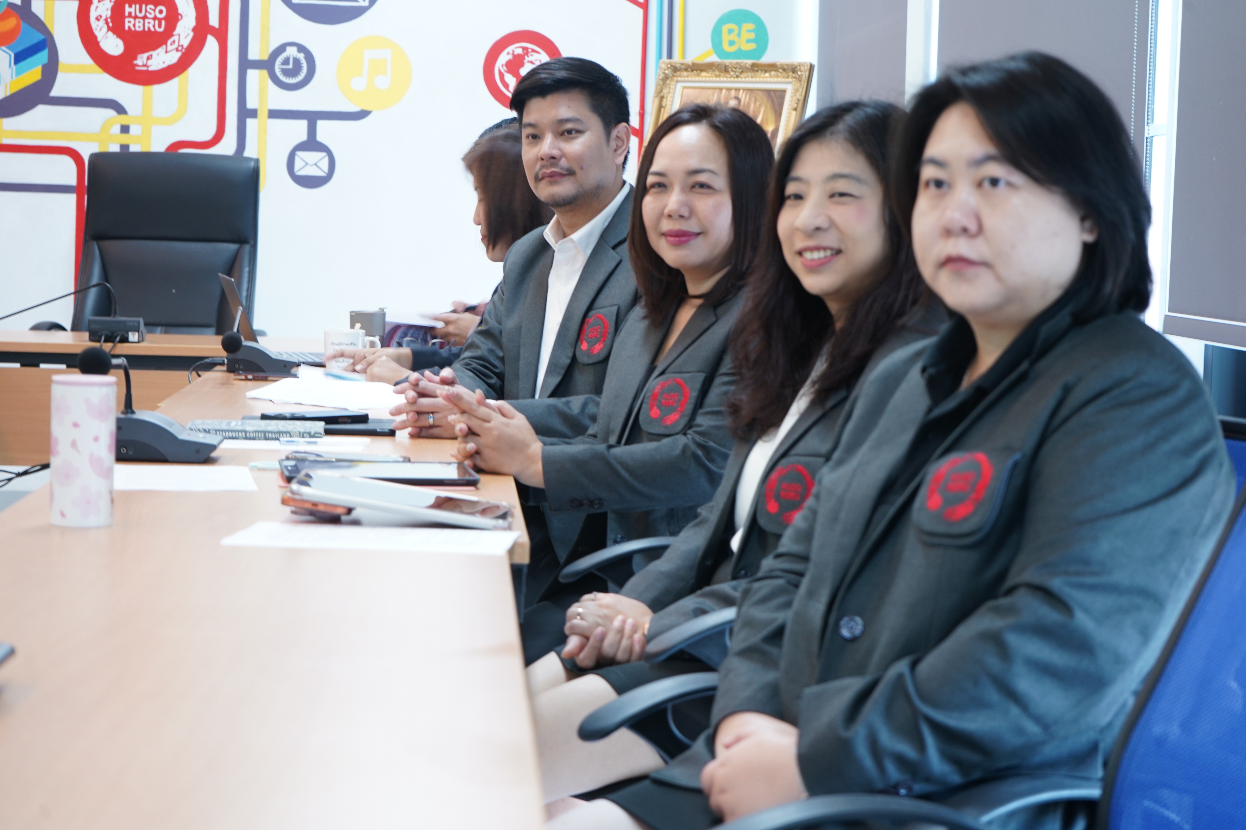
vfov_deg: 19.5
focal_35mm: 70
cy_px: 415
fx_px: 2423
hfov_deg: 28.8
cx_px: 623
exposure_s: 1/15
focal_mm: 70
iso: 800
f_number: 5.6
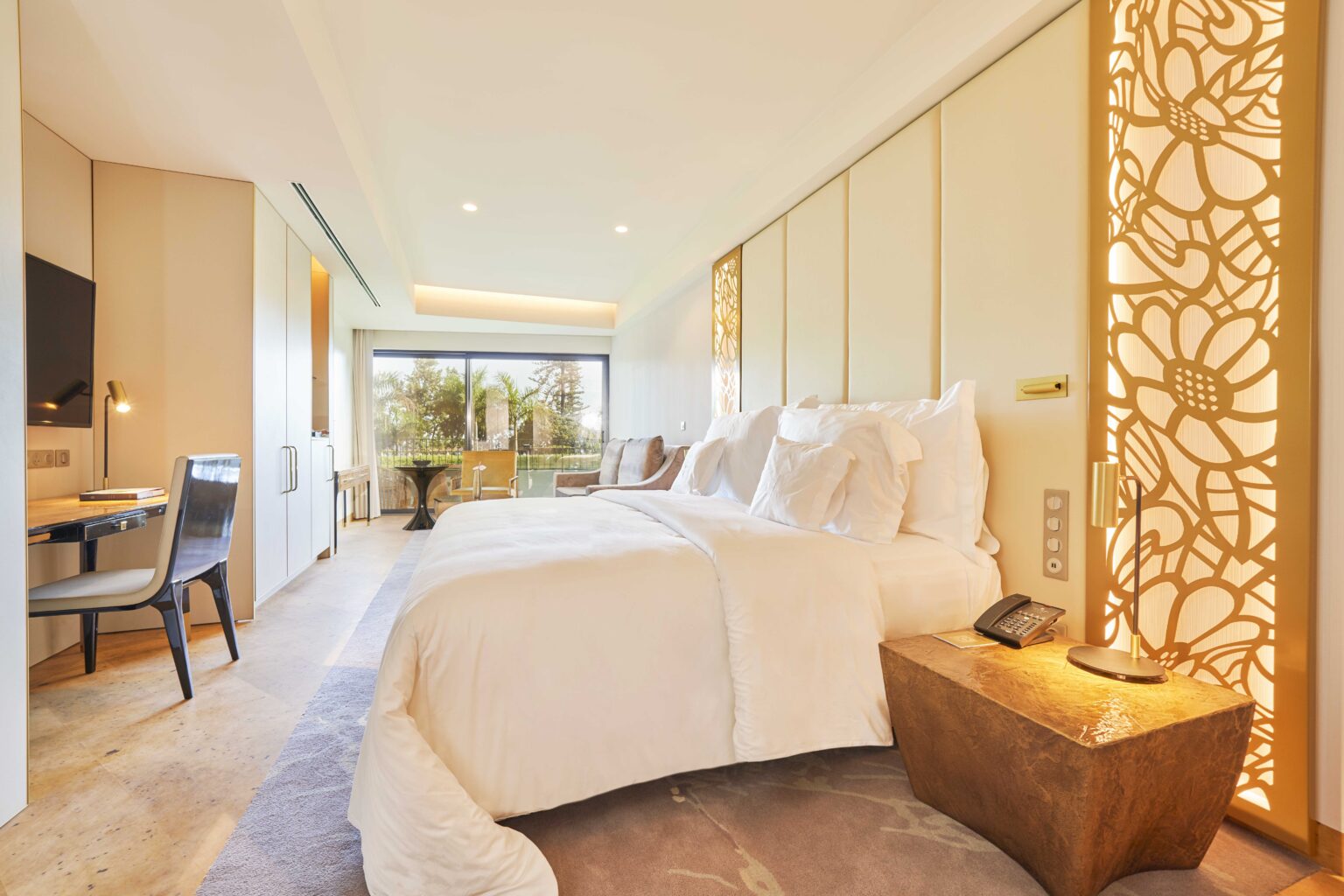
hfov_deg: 104.3
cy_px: 448
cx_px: 672
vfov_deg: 81.2
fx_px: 523
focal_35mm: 14
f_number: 8
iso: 100
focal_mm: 14
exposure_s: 1/2
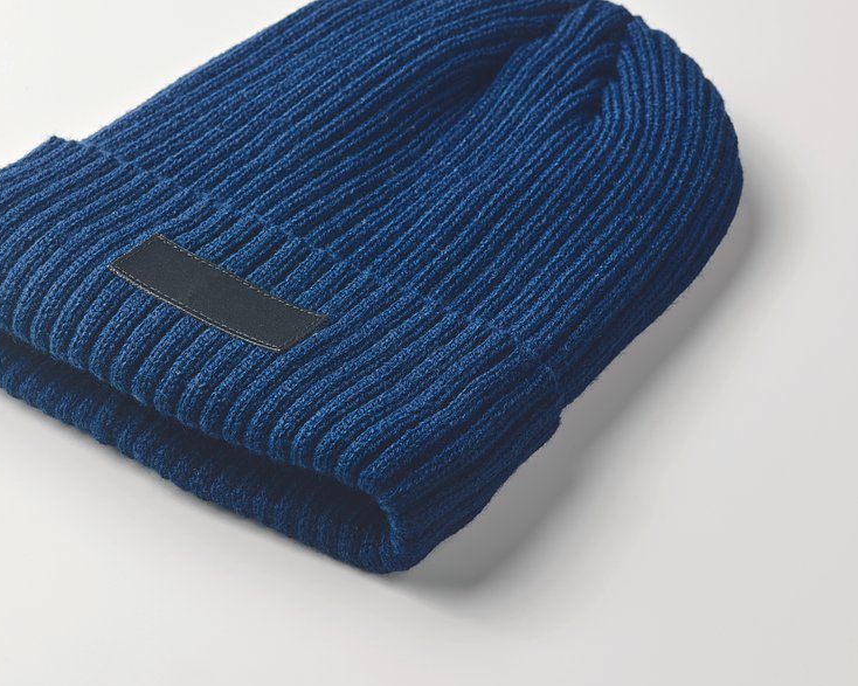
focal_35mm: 145
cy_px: 290
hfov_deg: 13.3
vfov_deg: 10.6
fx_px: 3682
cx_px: 281
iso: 160
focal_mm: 105
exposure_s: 1/125
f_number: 18
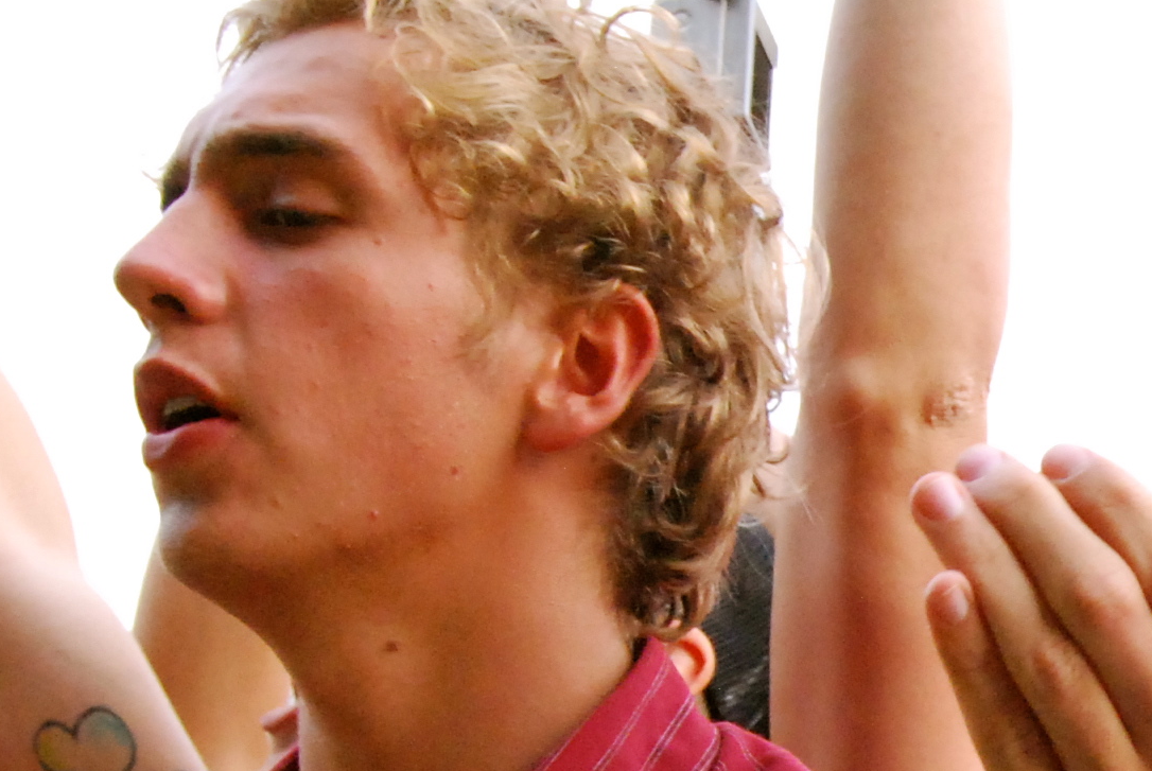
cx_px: 1532
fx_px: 4453
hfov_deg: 14.1
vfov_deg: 9.8
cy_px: 768
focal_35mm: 139
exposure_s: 1/250
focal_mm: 26
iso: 1600
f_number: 8
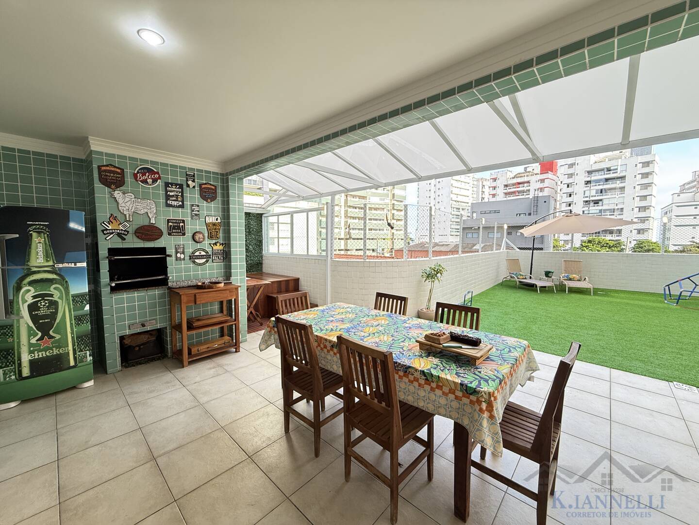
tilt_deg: -3.9
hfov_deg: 102.1
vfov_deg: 85.7
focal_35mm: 14
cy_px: 262
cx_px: 350
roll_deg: -0.2
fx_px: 283
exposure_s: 1/120
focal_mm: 2.22
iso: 125
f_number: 2.2
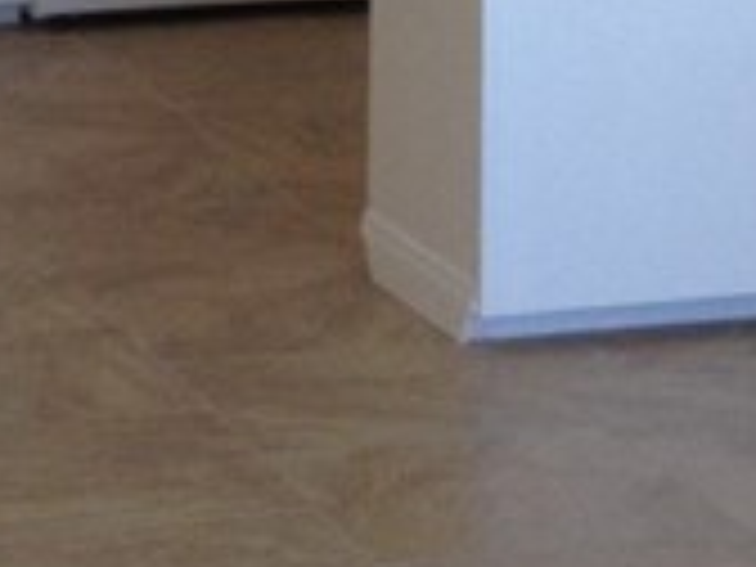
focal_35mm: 213
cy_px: -418
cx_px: 518
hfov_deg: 9.3
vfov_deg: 6.8
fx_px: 4652
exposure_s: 1/60
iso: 64
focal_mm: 4.28
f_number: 2.4
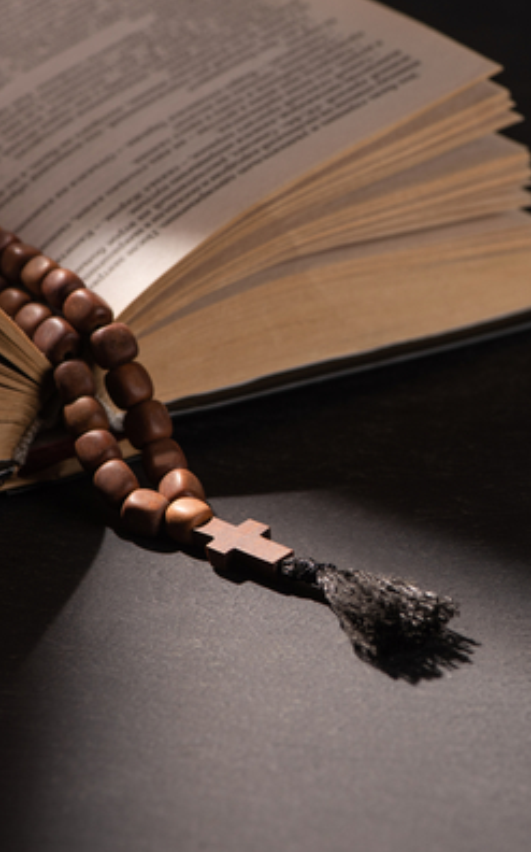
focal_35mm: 162
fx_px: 3756
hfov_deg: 8.1
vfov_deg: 12.9
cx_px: 429
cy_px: 424
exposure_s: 1/8
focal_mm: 105
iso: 160
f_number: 9
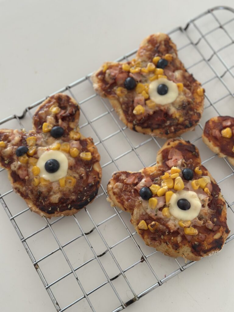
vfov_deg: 39.7
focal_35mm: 48
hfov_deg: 30.3
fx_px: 433
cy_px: 156
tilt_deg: -69.3
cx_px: 117
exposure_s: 1/60
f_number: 1.78
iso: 125
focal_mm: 6.86
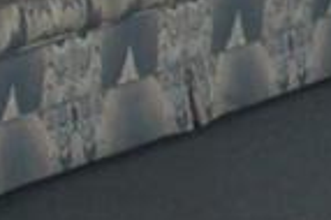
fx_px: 2764
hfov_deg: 6.4
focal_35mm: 301
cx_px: 880
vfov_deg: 4.5
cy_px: -166
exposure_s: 1/125
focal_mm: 28
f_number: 4.2
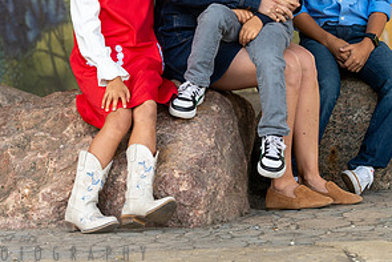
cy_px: 15
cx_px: 193
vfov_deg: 8.5
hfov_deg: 12.8
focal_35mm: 161
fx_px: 1754
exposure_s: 1/250
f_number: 3.5
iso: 400
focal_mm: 82
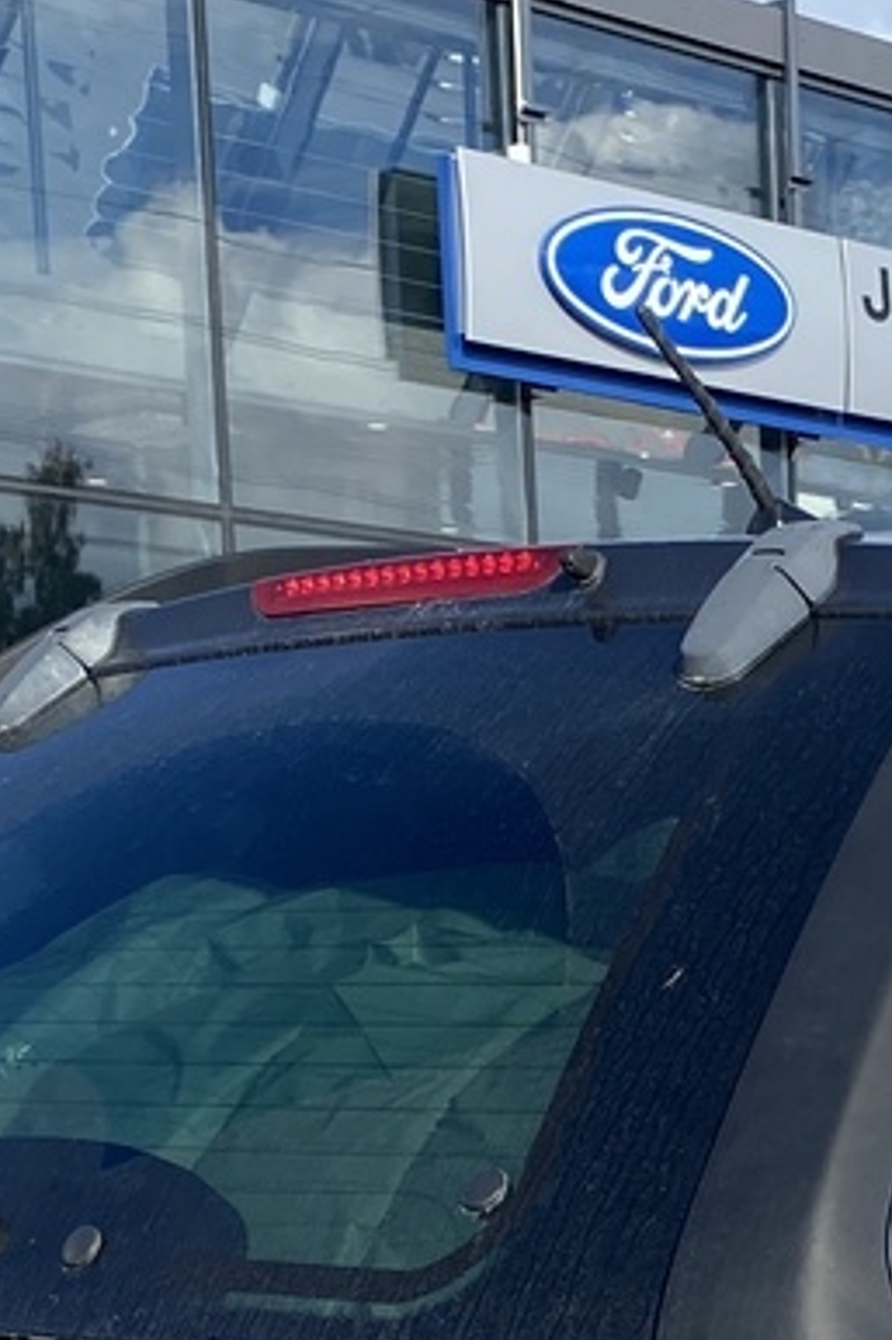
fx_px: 3757
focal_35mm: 101
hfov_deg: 13.1
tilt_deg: -9.2
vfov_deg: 19.0
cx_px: 1118
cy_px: 1639
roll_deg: +1.9
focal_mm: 4.25
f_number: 1.8
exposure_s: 1/1608
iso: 32
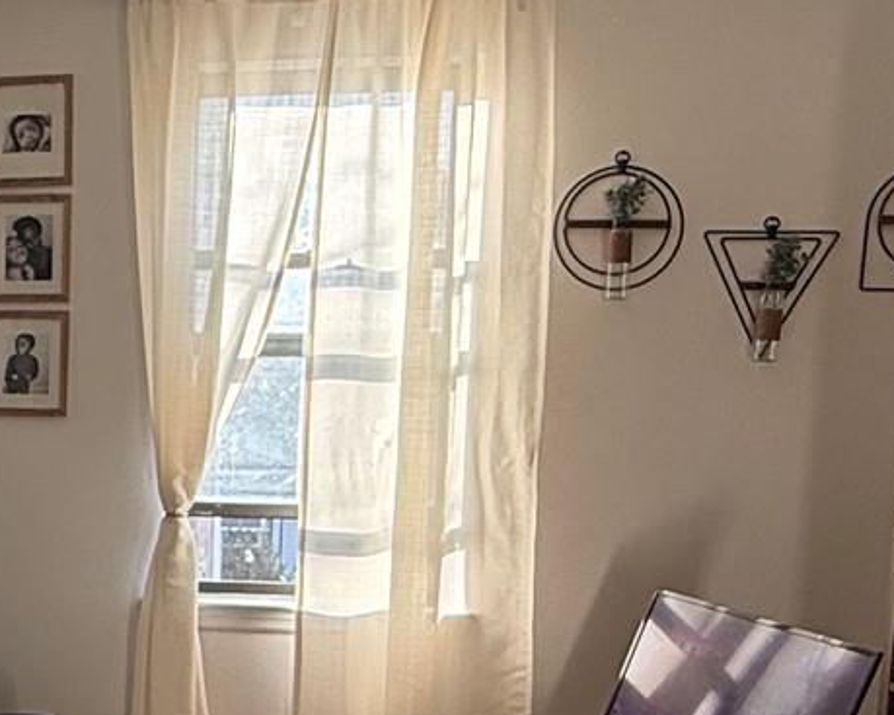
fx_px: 1614
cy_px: 588
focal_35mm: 61
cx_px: -76
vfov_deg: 24.5
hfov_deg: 28.3
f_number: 2.2
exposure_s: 1/122
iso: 64
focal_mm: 2.22
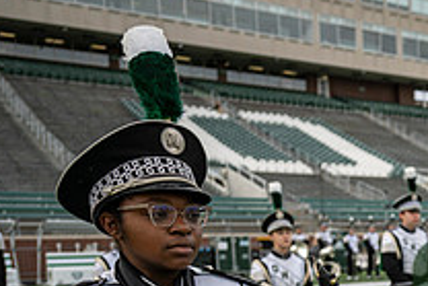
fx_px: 797
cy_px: 334
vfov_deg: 19.3
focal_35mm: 67
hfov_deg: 25.5
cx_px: 568
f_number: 2.8
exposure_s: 1/500
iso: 125
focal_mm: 24
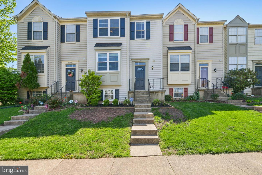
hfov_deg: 104.3
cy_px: 88
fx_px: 102
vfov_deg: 81.2
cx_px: 131
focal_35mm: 14
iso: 400
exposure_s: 1/640
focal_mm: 14
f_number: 8
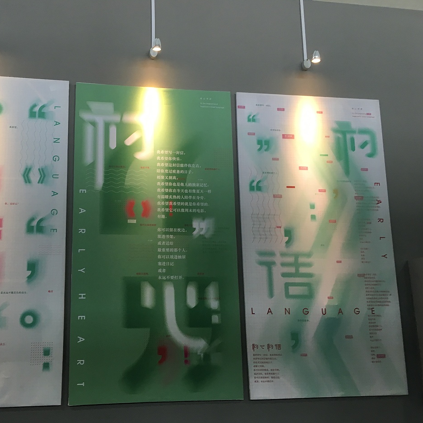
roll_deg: +0.7
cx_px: 149
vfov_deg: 47.2
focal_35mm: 35
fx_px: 484
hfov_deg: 46.6
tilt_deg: +11.8
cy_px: 211
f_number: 2.2
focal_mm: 4.15
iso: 64
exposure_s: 1/33
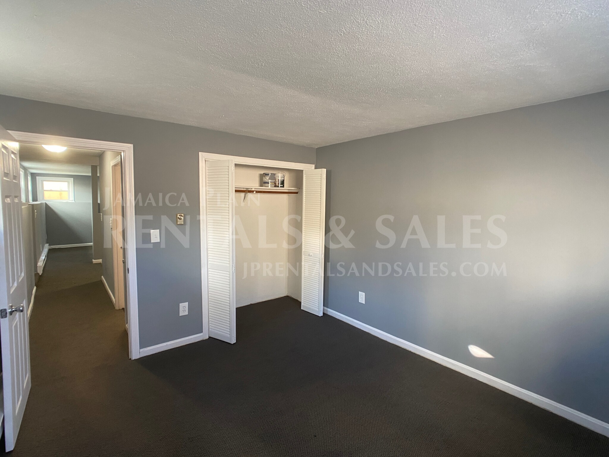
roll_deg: -1.1
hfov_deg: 67.3
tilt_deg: -4.7
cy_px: 228
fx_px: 457
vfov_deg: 53.1
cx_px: 304
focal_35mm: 26
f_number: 1.8
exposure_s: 1/60
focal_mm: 4.25
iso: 250
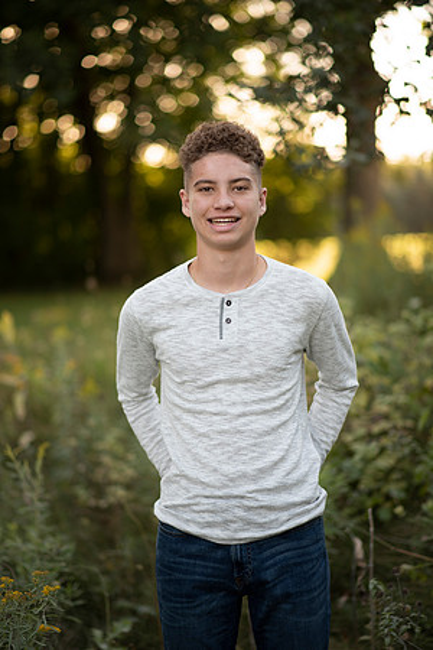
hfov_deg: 16.1
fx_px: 1533
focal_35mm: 85
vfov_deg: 23.9
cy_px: 325
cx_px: 216
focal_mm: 85
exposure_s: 1/320
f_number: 1.8
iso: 100
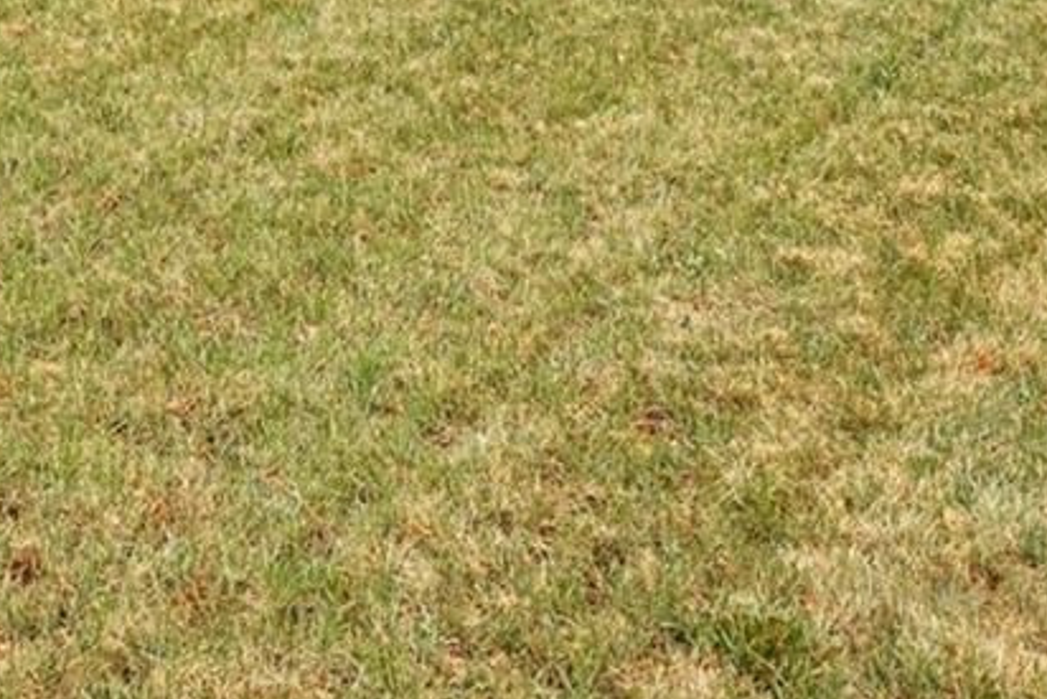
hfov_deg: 28.6
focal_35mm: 66
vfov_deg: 16.4
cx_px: 3
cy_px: -643
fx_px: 1920
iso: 64
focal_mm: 17
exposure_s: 1/30
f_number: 11
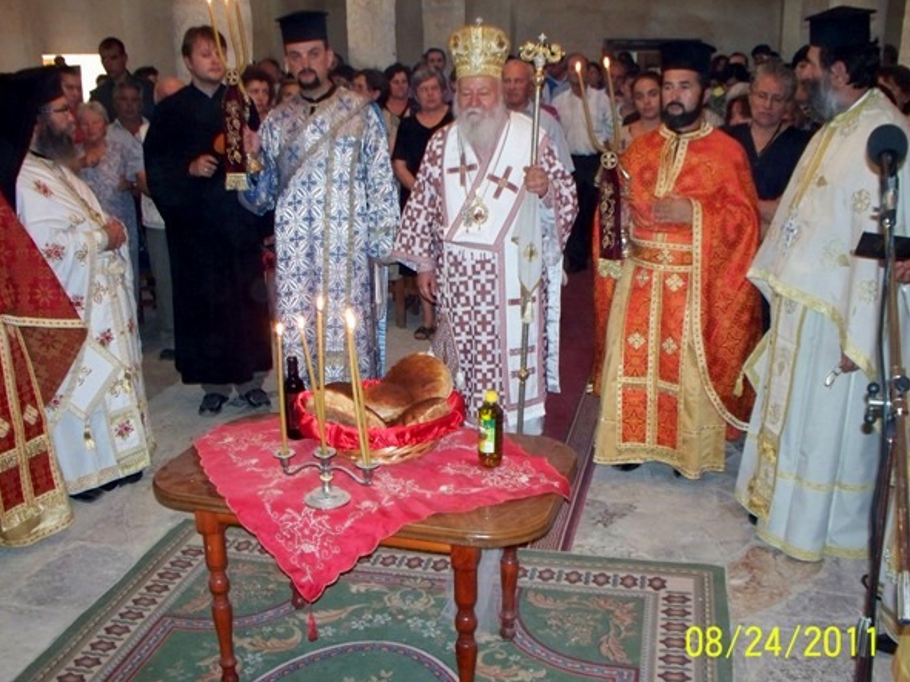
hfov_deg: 47.9
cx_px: 443
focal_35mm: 39
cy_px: 363
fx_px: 1025
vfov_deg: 36.8
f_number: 2.8
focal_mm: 7.54
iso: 400
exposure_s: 1/30
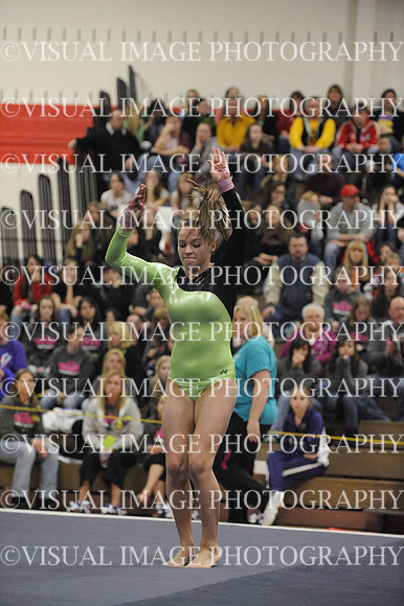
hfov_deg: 10.5
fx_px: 2191
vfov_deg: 15.8
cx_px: 202
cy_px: 303
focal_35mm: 130
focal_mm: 130
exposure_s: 1/500
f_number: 3.2
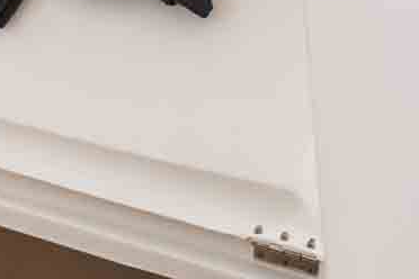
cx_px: 47
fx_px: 1141
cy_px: 255
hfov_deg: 20.4
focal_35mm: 98
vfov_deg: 13.8
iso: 100
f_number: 9
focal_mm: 29
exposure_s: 1/200
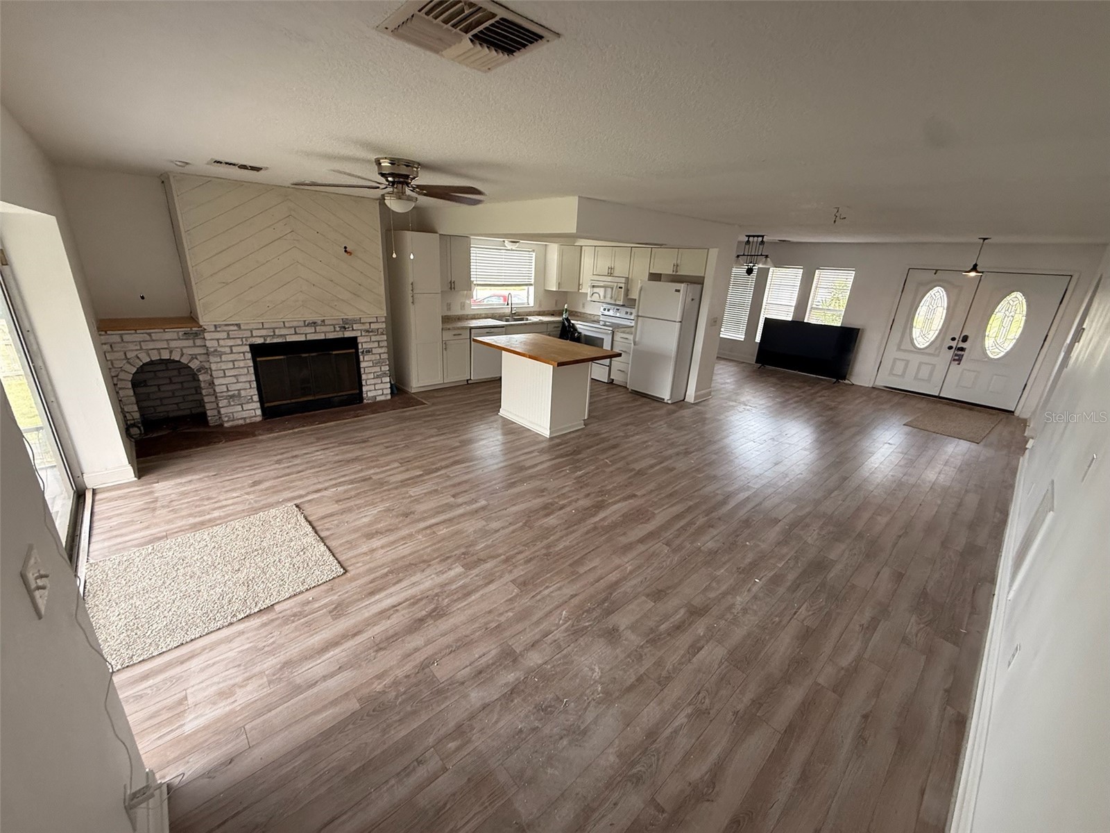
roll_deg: -3.0
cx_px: 555
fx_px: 449
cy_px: 416
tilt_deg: -18.1
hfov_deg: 102.1
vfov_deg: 85.7
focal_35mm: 14
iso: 200
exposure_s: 1/120
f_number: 2.2
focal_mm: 2.22
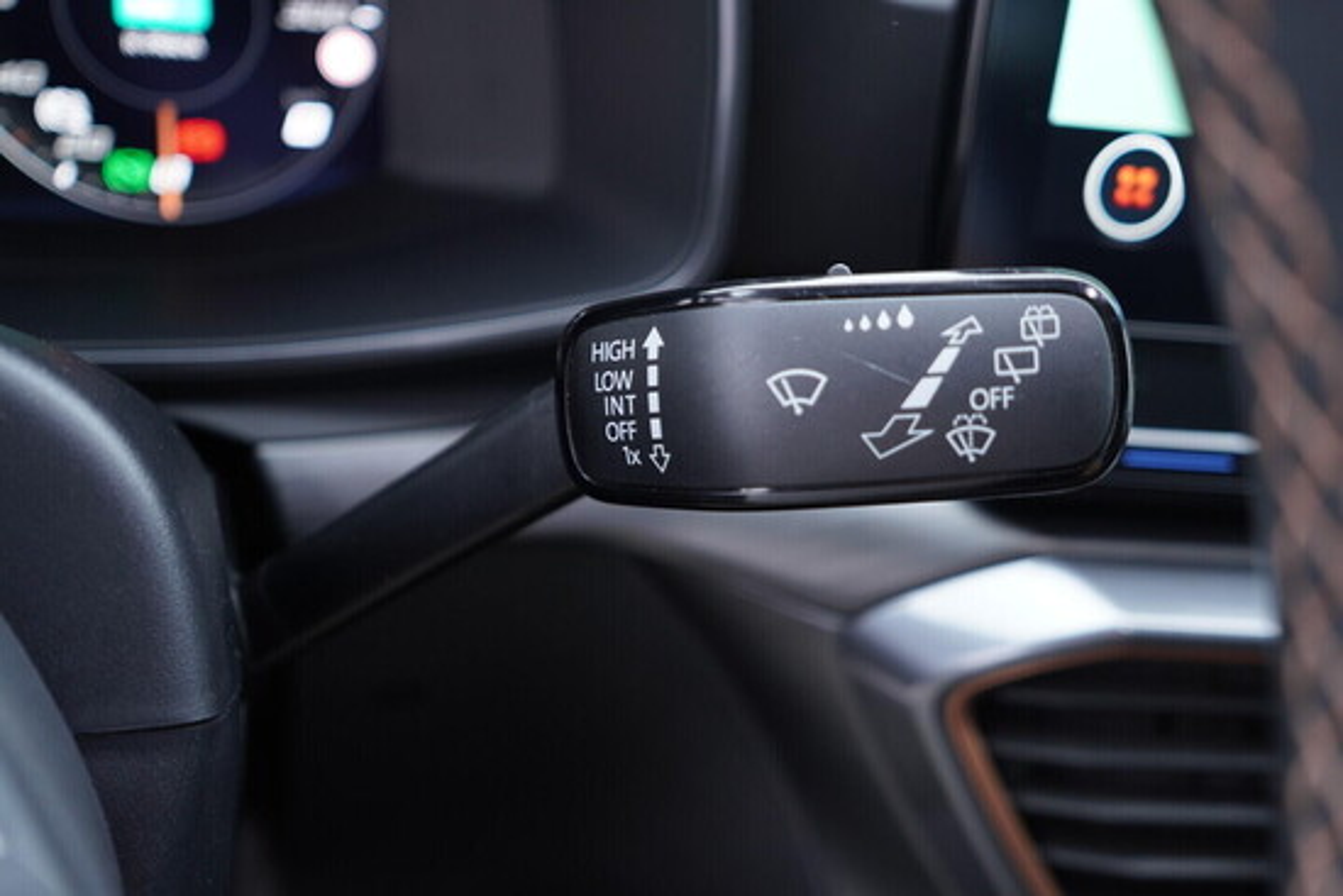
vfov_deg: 36.9
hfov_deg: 53.1
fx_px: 1343
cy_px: 448
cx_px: 672
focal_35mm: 36
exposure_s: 1/40
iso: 400
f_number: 2.8
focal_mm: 24
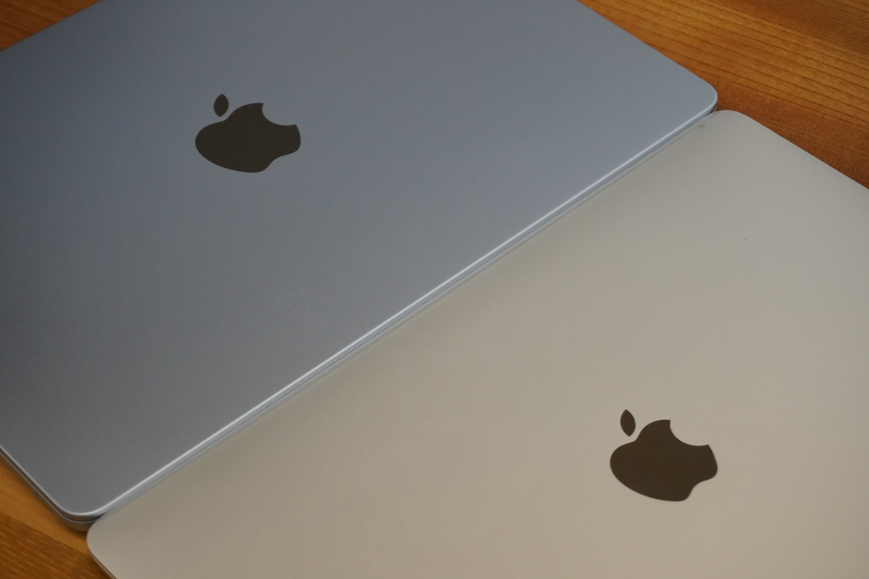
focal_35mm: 75
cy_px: 290
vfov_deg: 18.2
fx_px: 1810
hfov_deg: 27.0
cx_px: 434
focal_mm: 50
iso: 1600
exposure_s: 1/160
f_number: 5.6
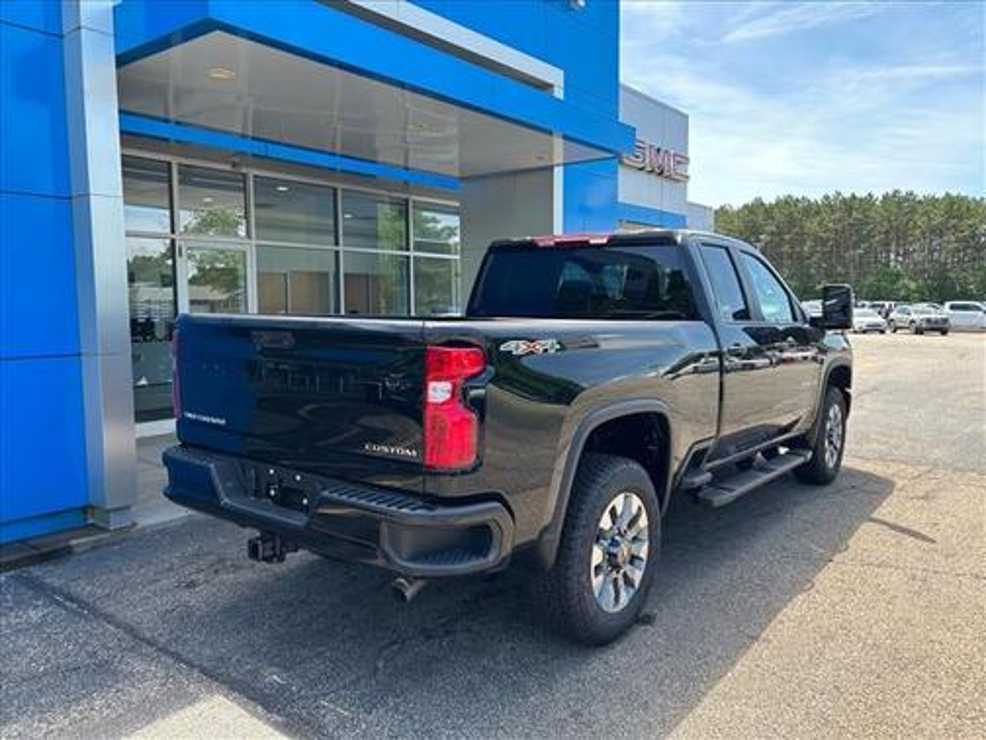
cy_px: 370
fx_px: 741
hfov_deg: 67.3
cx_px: 493
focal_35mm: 26
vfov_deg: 53.1
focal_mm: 5.7
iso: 50
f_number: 1.5
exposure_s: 1/567
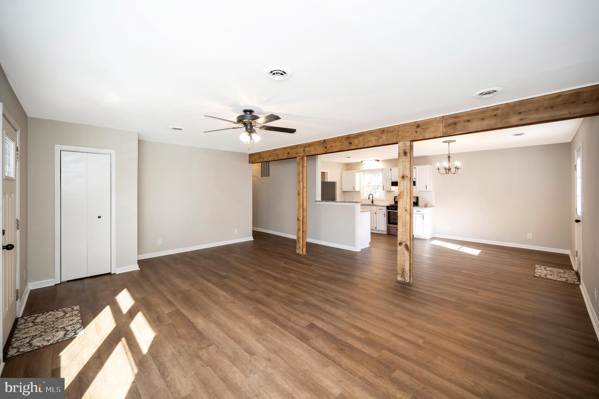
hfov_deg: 104.3
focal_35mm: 14
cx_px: 300
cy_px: 200
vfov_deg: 81.1
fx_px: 233
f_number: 4
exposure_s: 1/60
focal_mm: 14
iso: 360
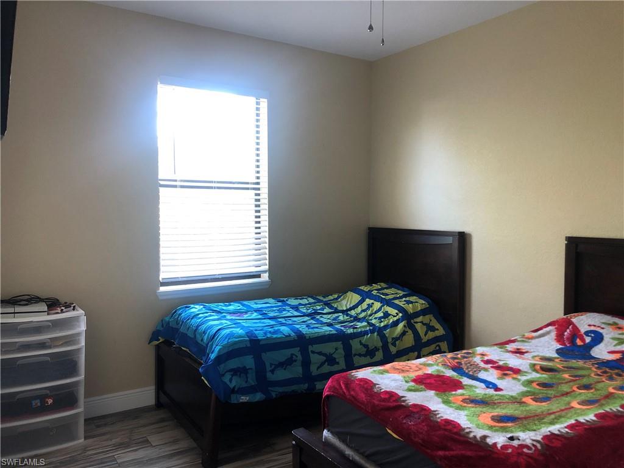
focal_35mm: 28
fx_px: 505
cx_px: 312
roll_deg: -0.5
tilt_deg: -2.2
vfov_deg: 49.7
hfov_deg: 63.4
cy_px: 234
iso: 40
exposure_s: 1/17
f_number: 1.8
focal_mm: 3.99
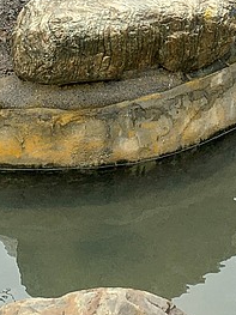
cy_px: -177
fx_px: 937
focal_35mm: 103
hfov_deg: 14.3
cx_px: 59
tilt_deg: -6.7
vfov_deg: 17.0
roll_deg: +1.5
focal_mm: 4.25
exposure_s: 1/264
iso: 25
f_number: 1.8
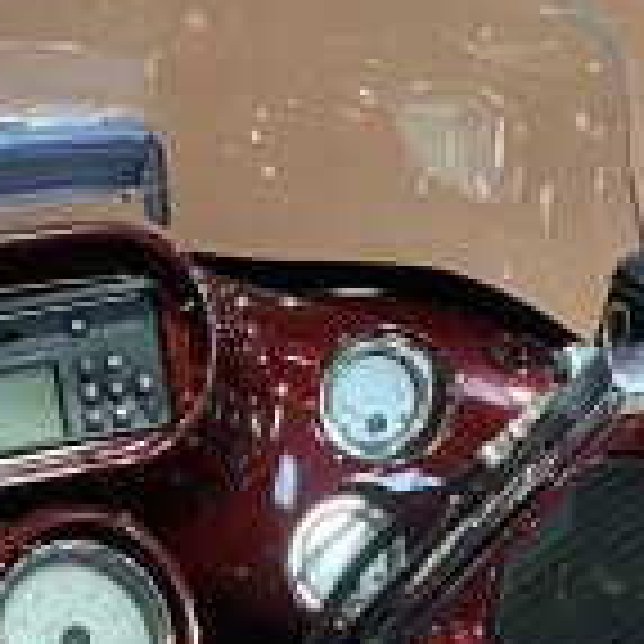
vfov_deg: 12.2
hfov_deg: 13.4
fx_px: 2715
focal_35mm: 129
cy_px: 1211
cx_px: 54
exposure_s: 1/60
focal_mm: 4.25
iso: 320
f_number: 1.8
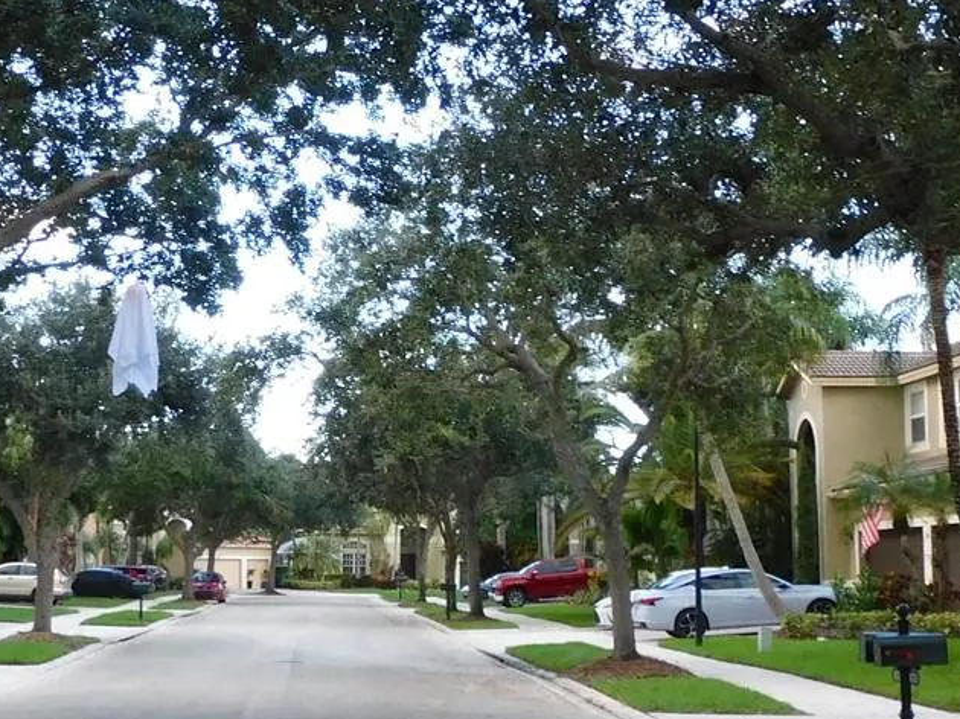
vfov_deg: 24.0
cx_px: 325
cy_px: 401
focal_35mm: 61
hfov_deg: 31.5
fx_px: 1691
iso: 125
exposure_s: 1/100
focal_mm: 4.3
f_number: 3.3
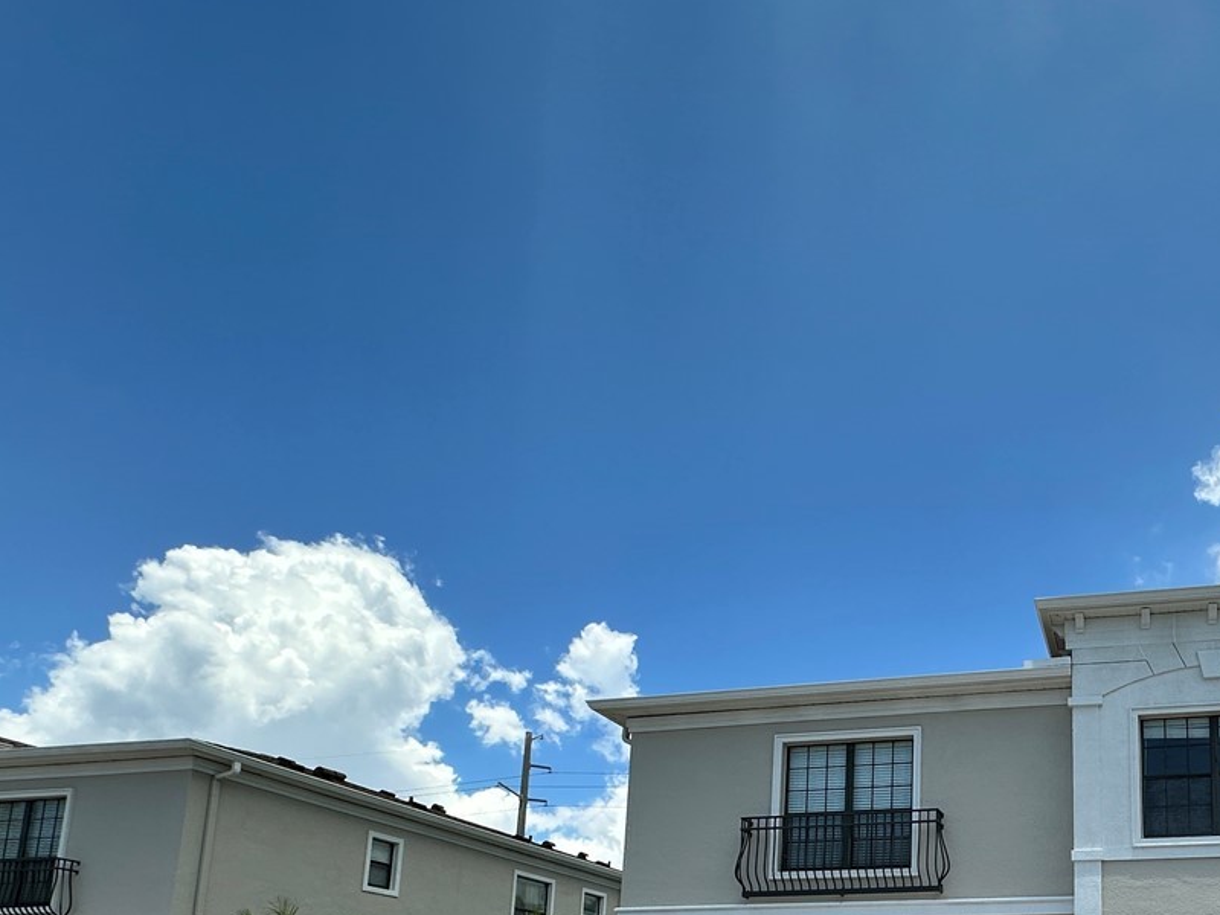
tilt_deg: +10.0
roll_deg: -1.2
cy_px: 884
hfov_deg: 58.0
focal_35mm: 28
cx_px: 997
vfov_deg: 43.6
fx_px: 987
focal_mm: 2.22
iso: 50
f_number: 2.2
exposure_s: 1/2092
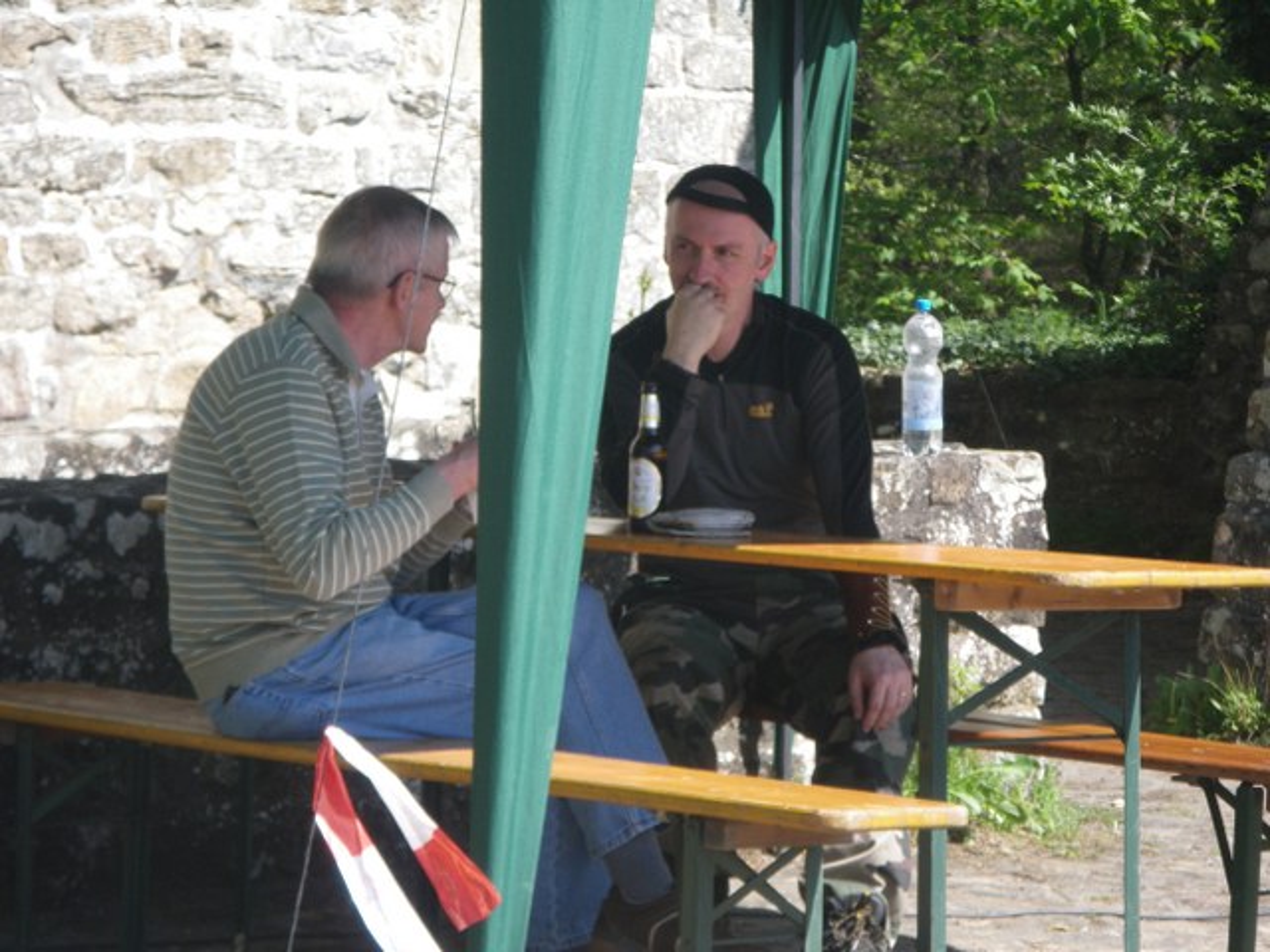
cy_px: 476
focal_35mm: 115
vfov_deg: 12.9
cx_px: 635
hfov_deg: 17.1
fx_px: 4219
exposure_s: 1/160
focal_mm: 20.6
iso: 64
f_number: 5.2
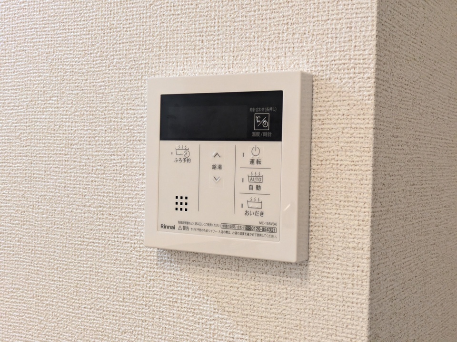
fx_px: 673
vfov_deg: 28.6
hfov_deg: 37.5
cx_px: 228
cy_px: 171
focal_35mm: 51
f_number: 1.89
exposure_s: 1/100
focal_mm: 5.43
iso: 334
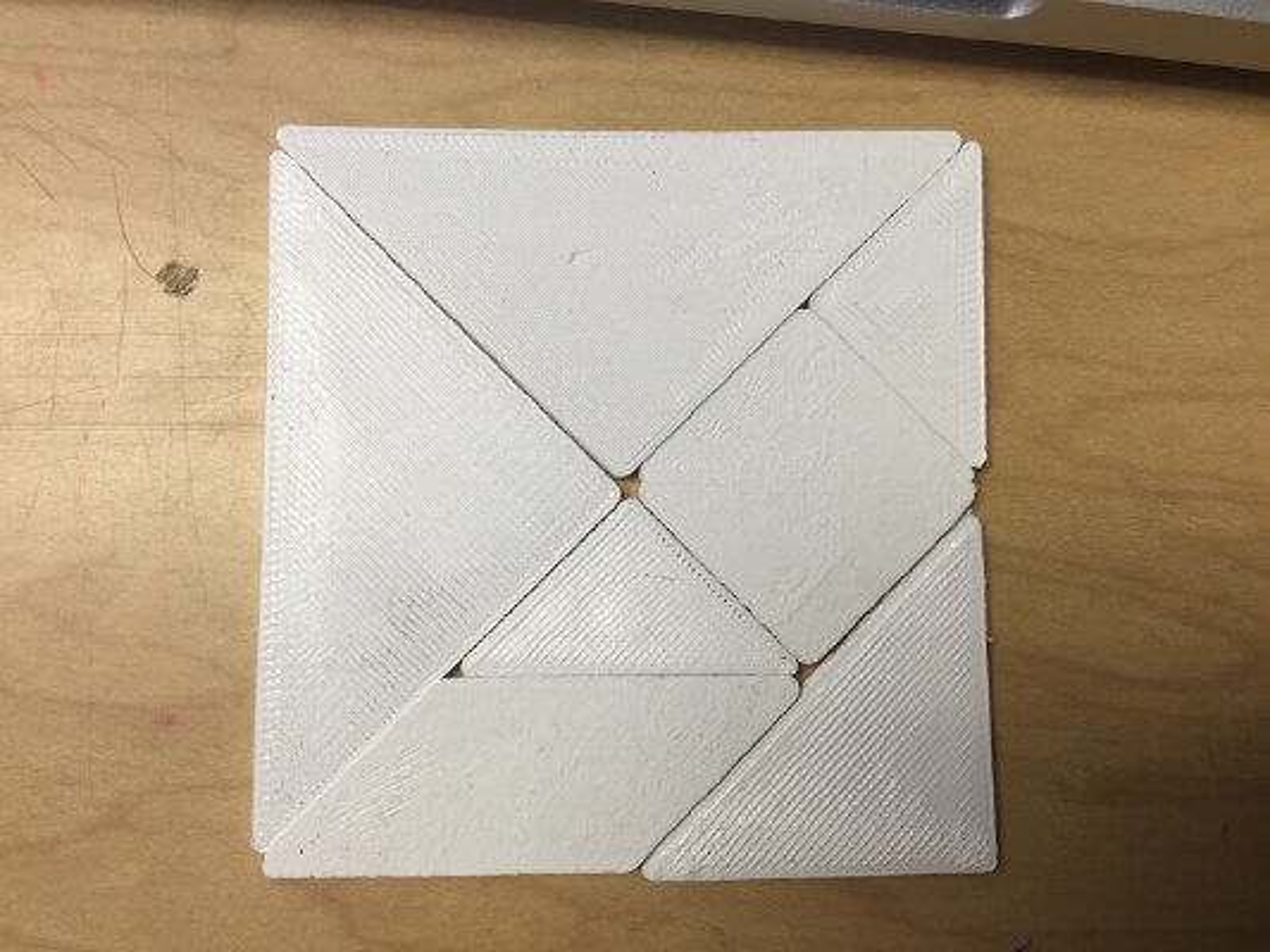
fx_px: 1064
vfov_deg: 48.2
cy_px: 476
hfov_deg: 61.6
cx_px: 635
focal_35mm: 29
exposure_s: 1/60
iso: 32
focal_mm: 4.15
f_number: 2.2
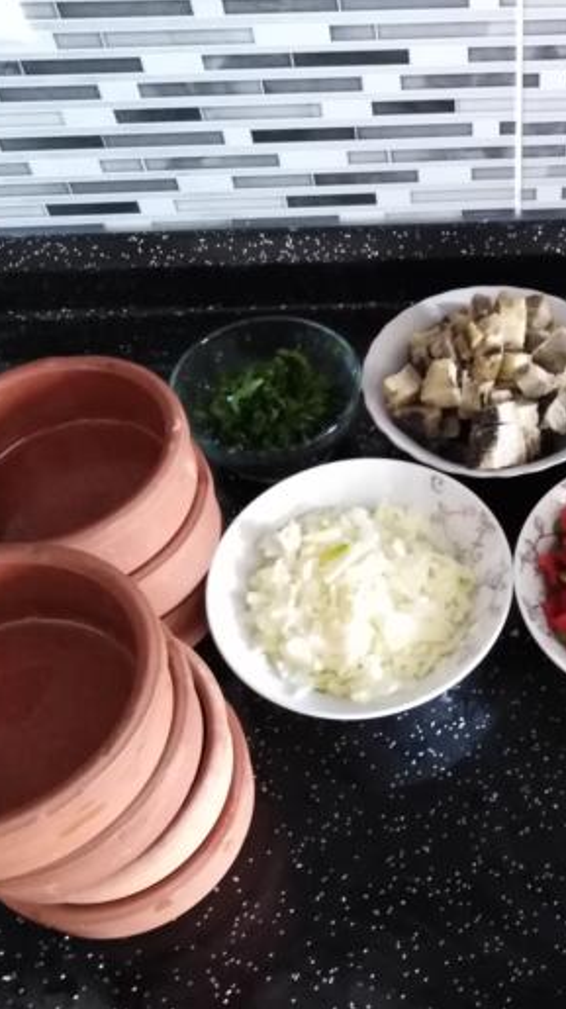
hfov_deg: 29.6
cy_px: 504
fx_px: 1016
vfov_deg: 52.8
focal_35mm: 38
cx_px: 525
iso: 1023
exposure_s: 1/13.3
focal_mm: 3.46
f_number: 2.2
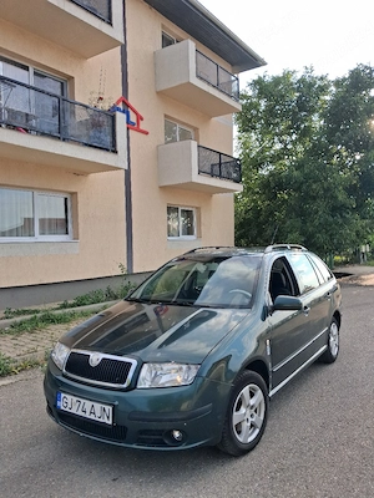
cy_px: 249
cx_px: 187
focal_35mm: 27
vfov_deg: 65.3
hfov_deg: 51.4
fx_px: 389
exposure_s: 1/303
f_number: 1.8
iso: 25
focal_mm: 4
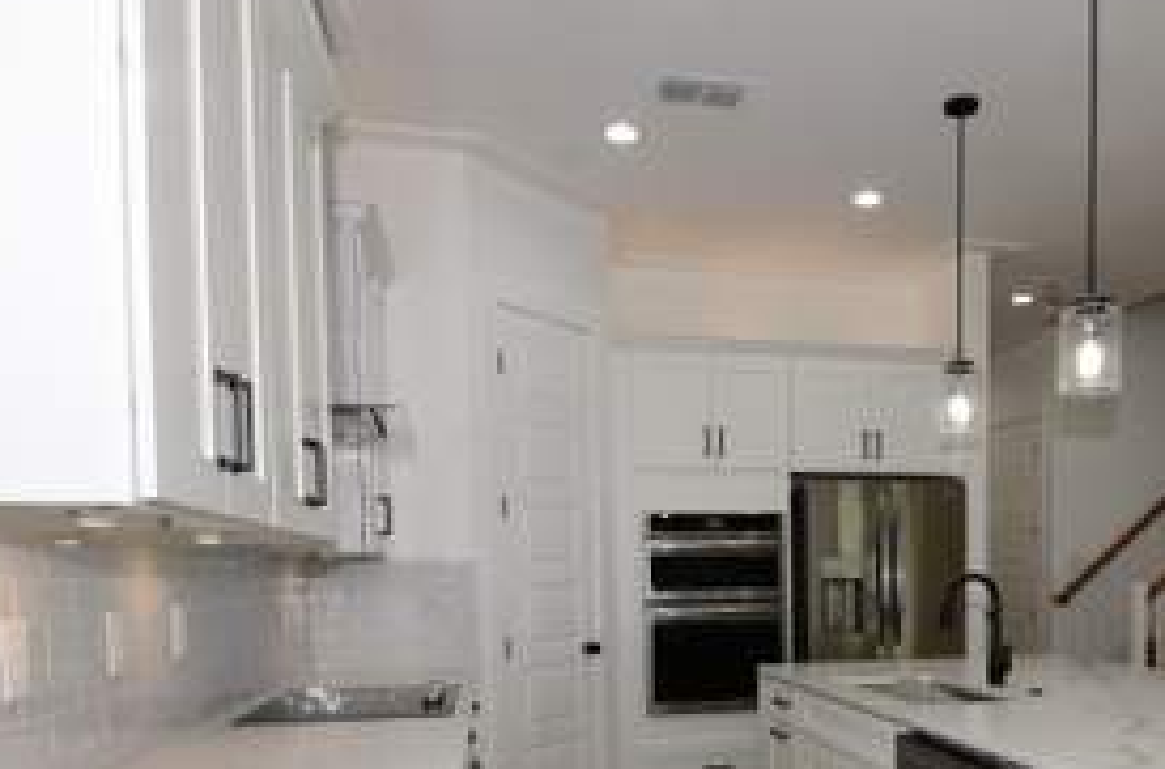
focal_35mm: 29
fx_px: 932
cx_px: 770
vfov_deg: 43.0
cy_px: 605
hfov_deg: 62.6
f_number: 9
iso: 320
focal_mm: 11
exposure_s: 1/60
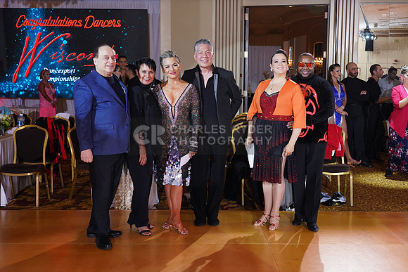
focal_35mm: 49
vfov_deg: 27.5
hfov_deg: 40.3
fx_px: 555
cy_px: 136
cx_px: 204
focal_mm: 49
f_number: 5.6
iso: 1600
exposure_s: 1/200
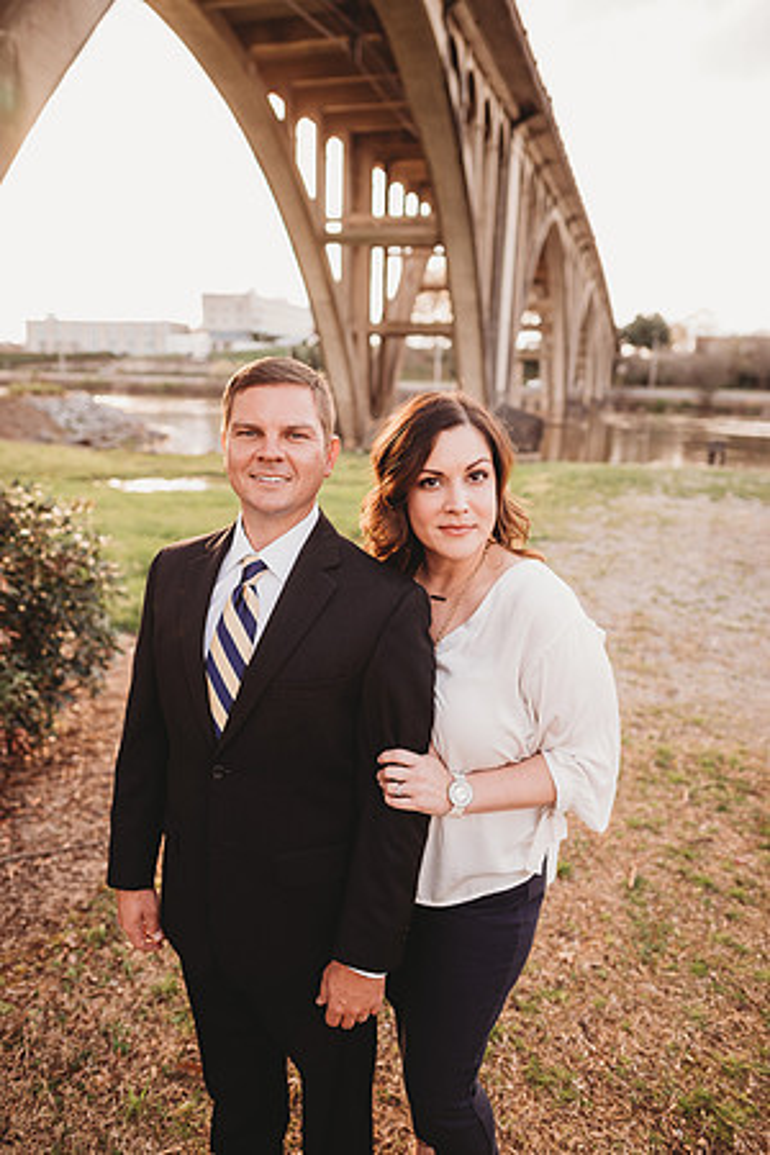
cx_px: 385
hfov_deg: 53.1
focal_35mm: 24
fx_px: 770
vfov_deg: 73.7
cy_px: 578
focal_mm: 24
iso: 125
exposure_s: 1/250
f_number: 2.5
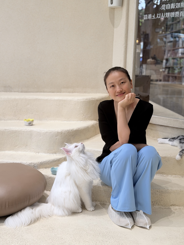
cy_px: 122
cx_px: 92
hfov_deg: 30.3
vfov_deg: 39.7
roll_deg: -2.1
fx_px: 340
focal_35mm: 48
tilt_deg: -8.2
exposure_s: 1/121
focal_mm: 6.76
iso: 64
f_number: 1.78
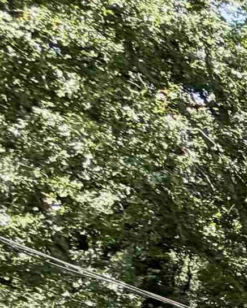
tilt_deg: -7.6
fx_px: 704
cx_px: 867
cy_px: 572
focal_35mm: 77
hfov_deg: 9.5
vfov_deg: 18.6
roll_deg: -0.8
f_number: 2.2
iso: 50
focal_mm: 2.22
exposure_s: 1/502
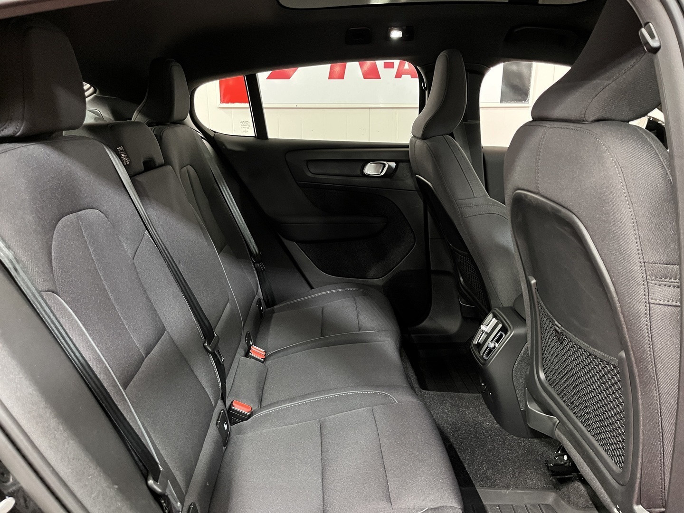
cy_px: 256
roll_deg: +0.8
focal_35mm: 26
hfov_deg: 67.3
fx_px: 514
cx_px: 342
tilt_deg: -15.8
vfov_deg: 53.1
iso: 500
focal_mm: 5.1
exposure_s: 1/25
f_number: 1.6
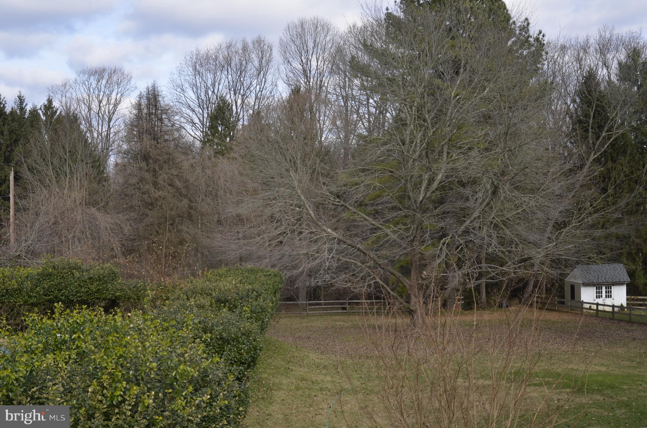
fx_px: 915
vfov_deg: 26.4
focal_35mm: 51
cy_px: 214
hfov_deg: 39.0
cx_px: 324
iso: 100
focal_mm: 34
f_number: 7.1
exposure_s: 1/200
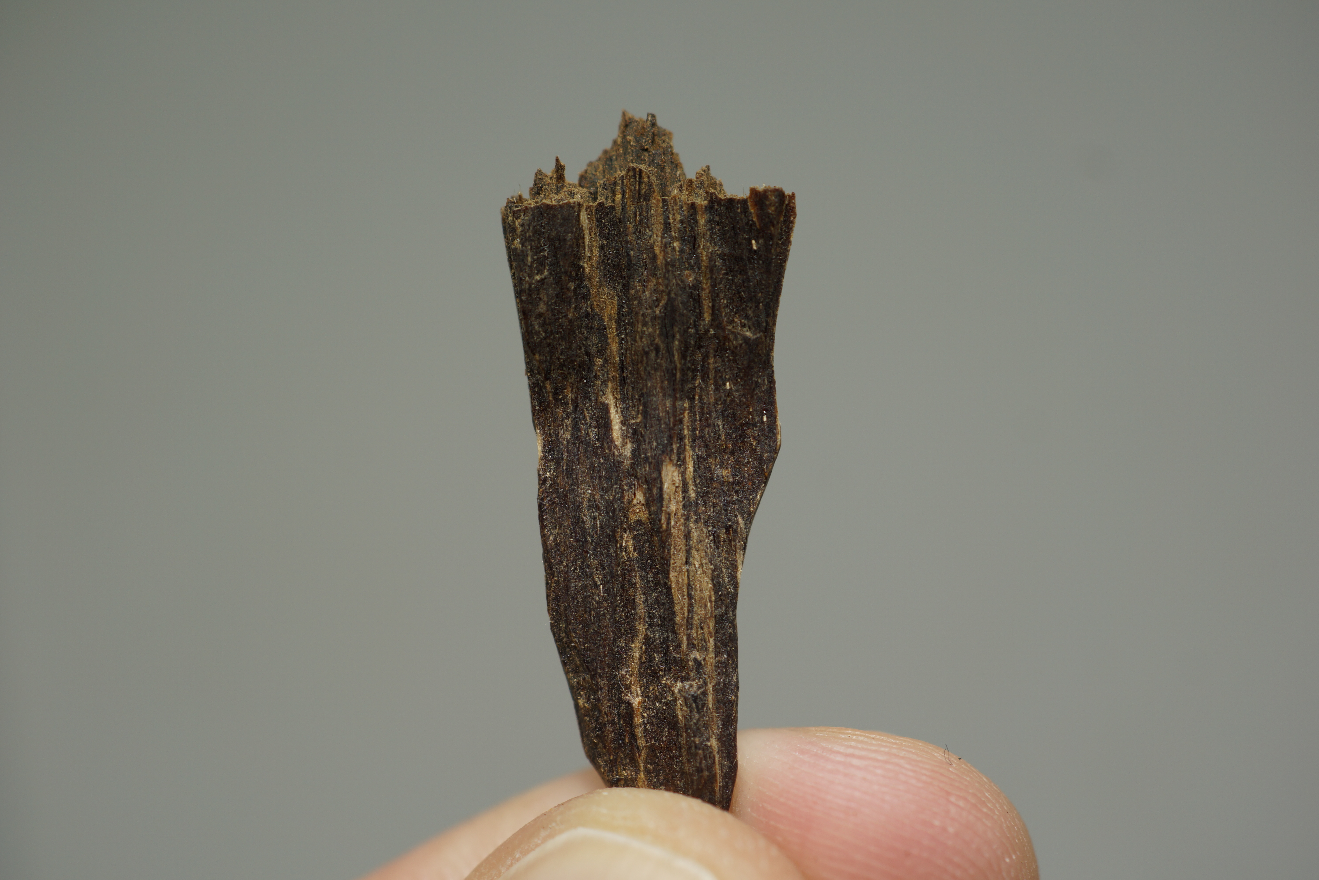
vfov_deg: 29.9
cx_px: 660
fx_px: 1649
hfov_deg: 43.6
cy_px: 440
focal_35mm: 45
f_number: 4
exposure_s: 1/160
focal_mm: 30
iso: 100
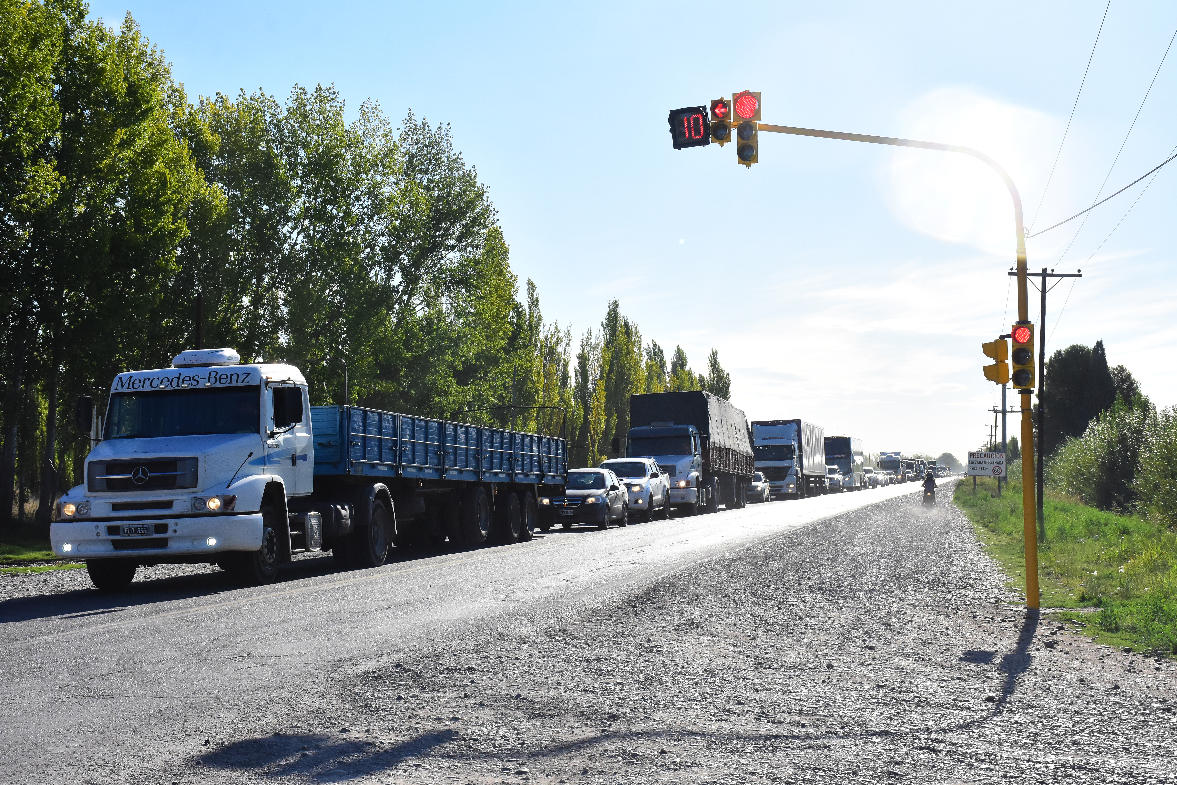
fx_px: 1962
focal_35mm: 60
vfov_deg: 22.6
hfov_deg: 33.4
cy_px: 392
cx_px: 588
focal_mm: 40
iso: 1250
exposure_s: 1/4000
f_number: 9
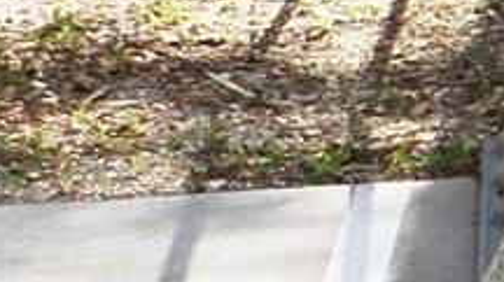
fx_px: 2697
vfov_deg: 5.9
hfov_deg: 9.3
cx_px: 1293
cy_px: -107
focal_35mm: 202
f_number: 2.5
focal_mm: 4.5
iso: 80
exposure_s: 1/500
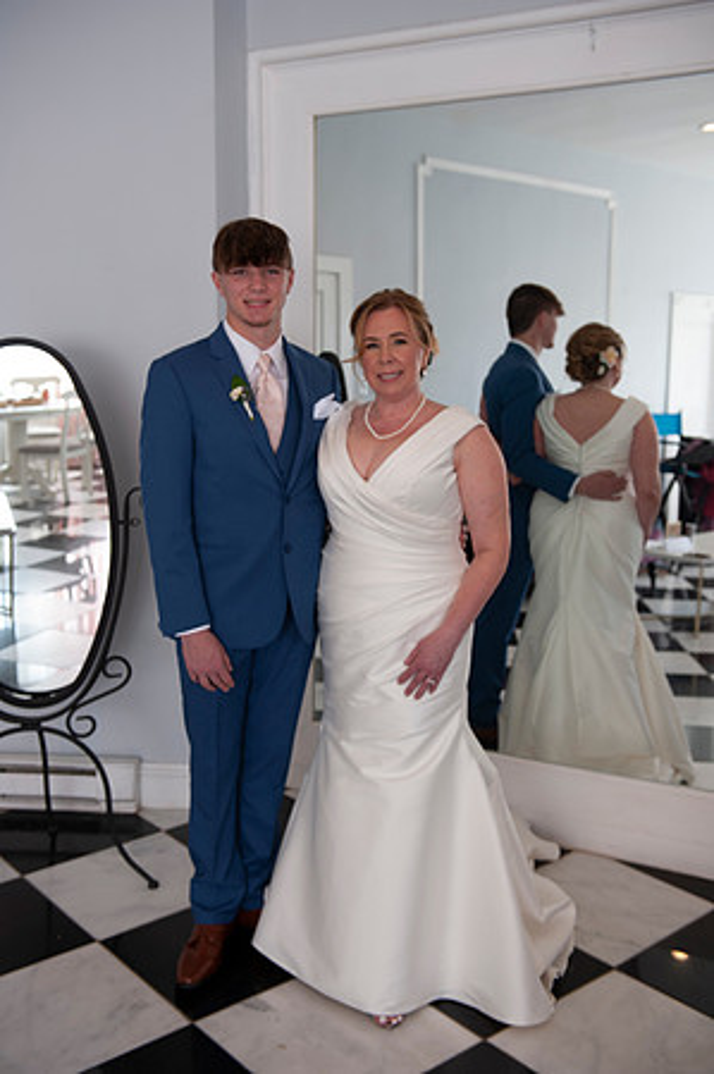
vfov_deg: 50.7
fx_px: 1133
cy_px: 537
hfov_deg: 35.0
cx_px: 357
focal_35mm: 38
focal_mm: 38
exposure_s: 1/60
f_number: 4
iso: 125
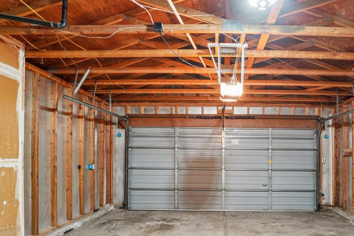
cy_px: 159
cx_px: 225
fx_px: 206
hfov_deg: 79.5
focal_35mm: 21
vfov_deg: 58.0
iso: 400
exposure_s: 1/2
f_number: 8
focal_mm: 10
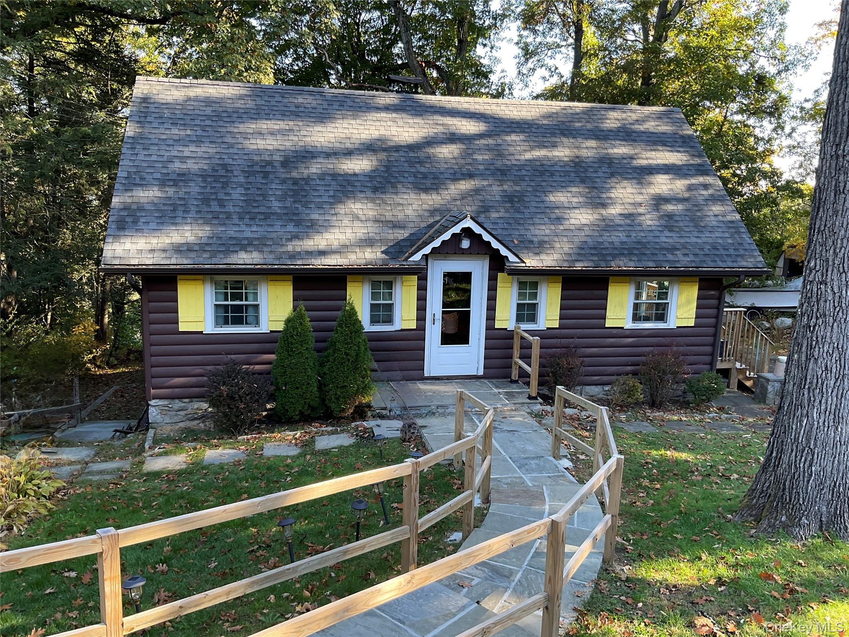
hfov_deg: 61.7
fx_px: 711
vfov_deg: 48.2
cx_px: 424
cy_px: 318
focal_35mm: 29
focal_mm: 3
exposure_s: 1/122
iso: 32
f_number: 1.8
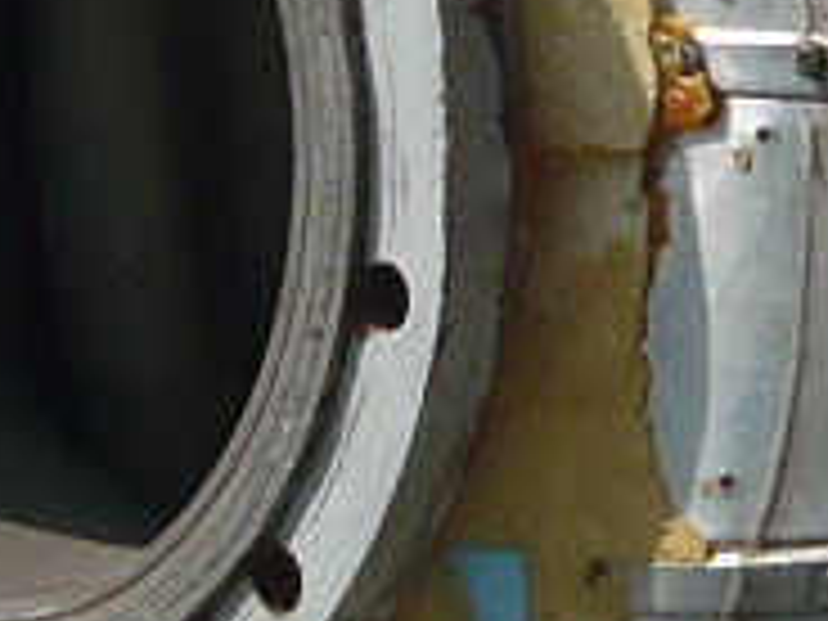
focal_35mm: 265
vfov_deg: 5.6
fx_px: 6339
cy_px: 144
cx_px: 540
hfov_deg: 7.5
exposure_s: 1/200
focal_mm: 4.6
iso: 100
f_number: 8
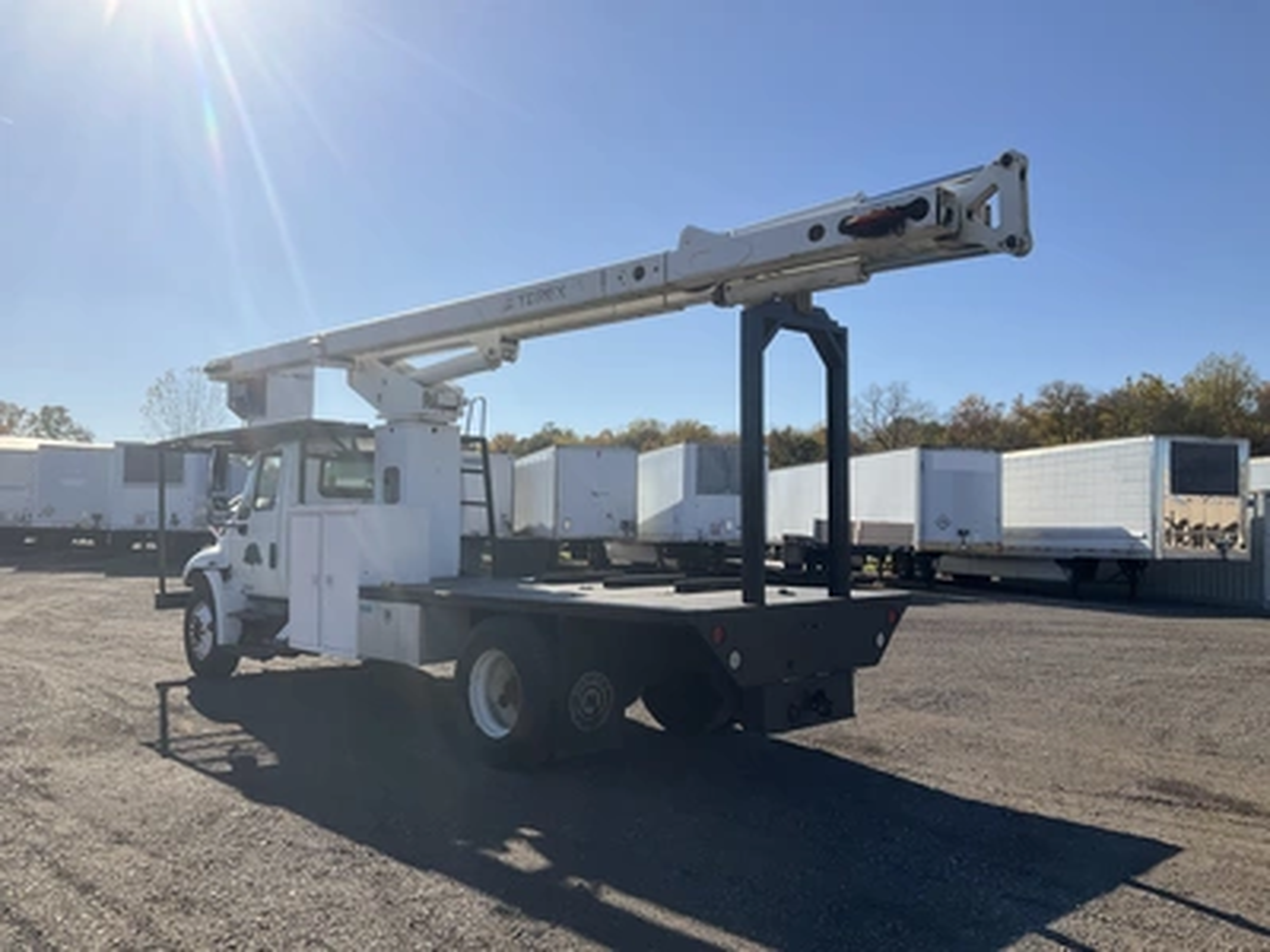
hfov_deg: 61.7
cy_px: 476
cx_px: 635
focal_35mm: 29
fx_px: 1064
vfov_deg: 48.2
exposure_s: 1/3534
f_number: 1.8
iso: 25
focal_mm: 3
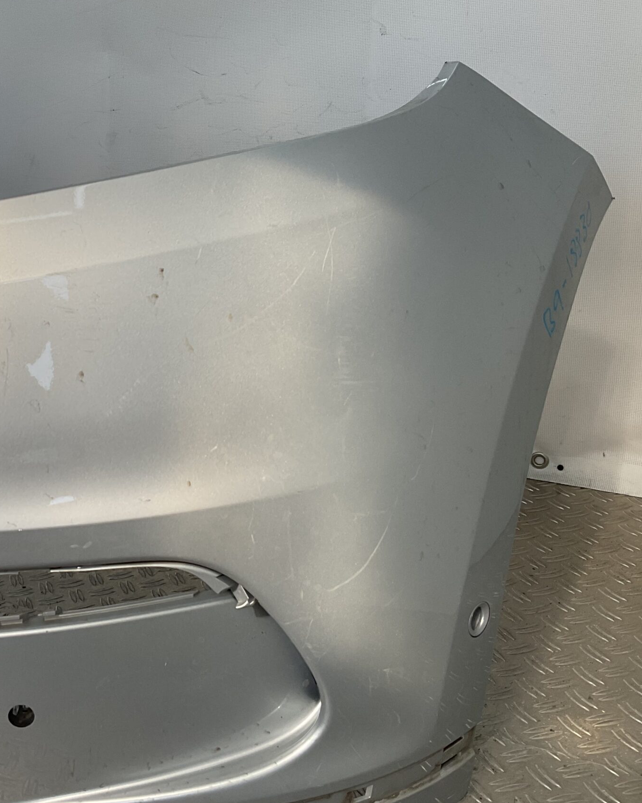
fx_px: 1021
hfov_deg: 33.4
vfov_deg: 42.9
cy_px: 398
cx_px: 87
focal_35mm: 43
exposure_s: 1/770
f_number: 1.8
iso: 16
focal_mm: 3
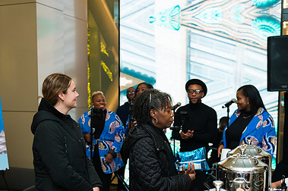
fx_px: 416
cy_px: 133
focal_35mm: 52
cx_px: 125
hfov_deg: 38.1
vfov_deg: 25.8
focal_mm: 34
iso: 400
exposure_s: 1/200
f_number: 4
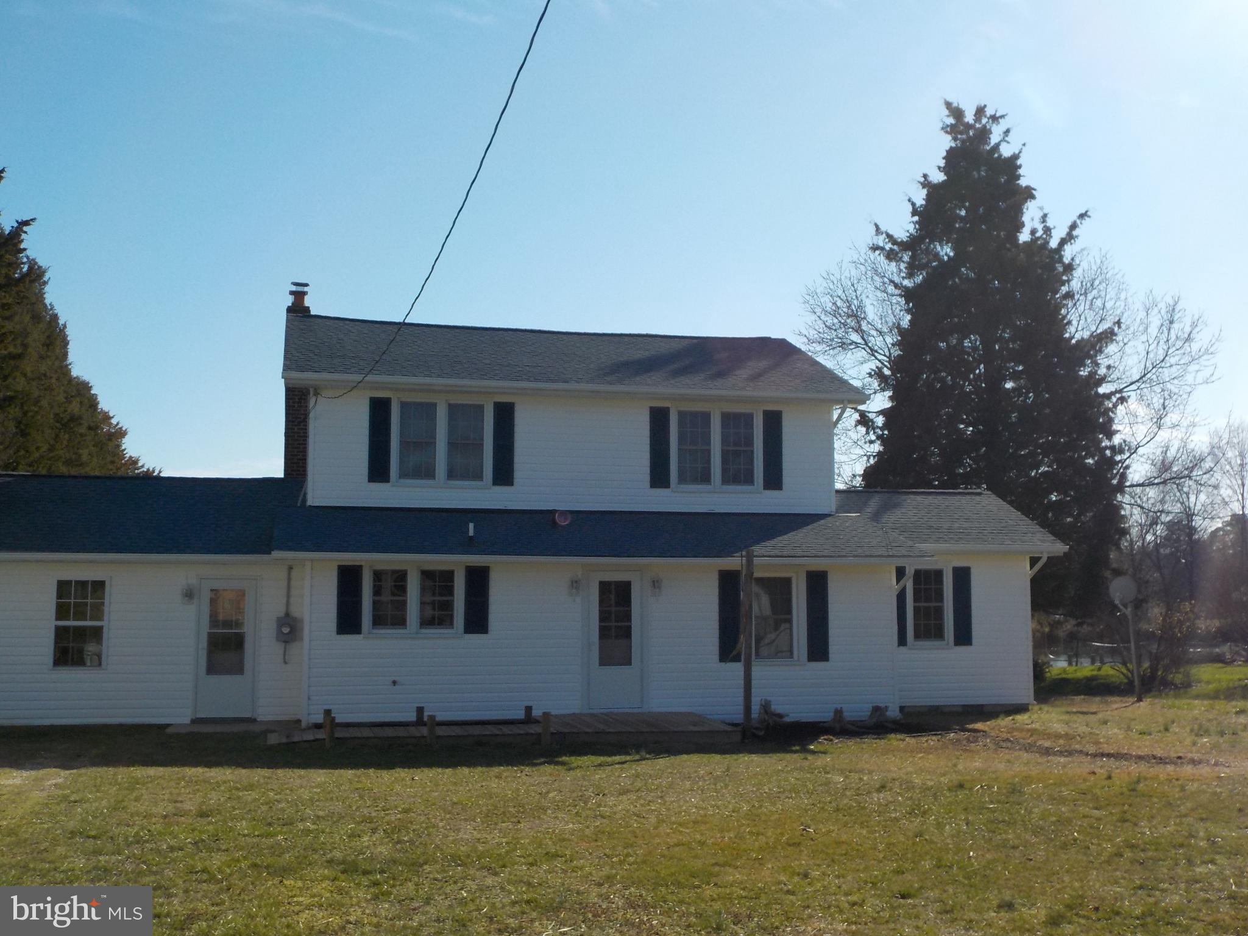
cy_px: 468
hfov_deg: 49.0
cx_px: 624
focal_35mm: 38
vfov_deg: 37.7
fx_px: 1370
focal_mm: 5.2
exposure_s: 1/1250
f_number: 3.7
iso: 125
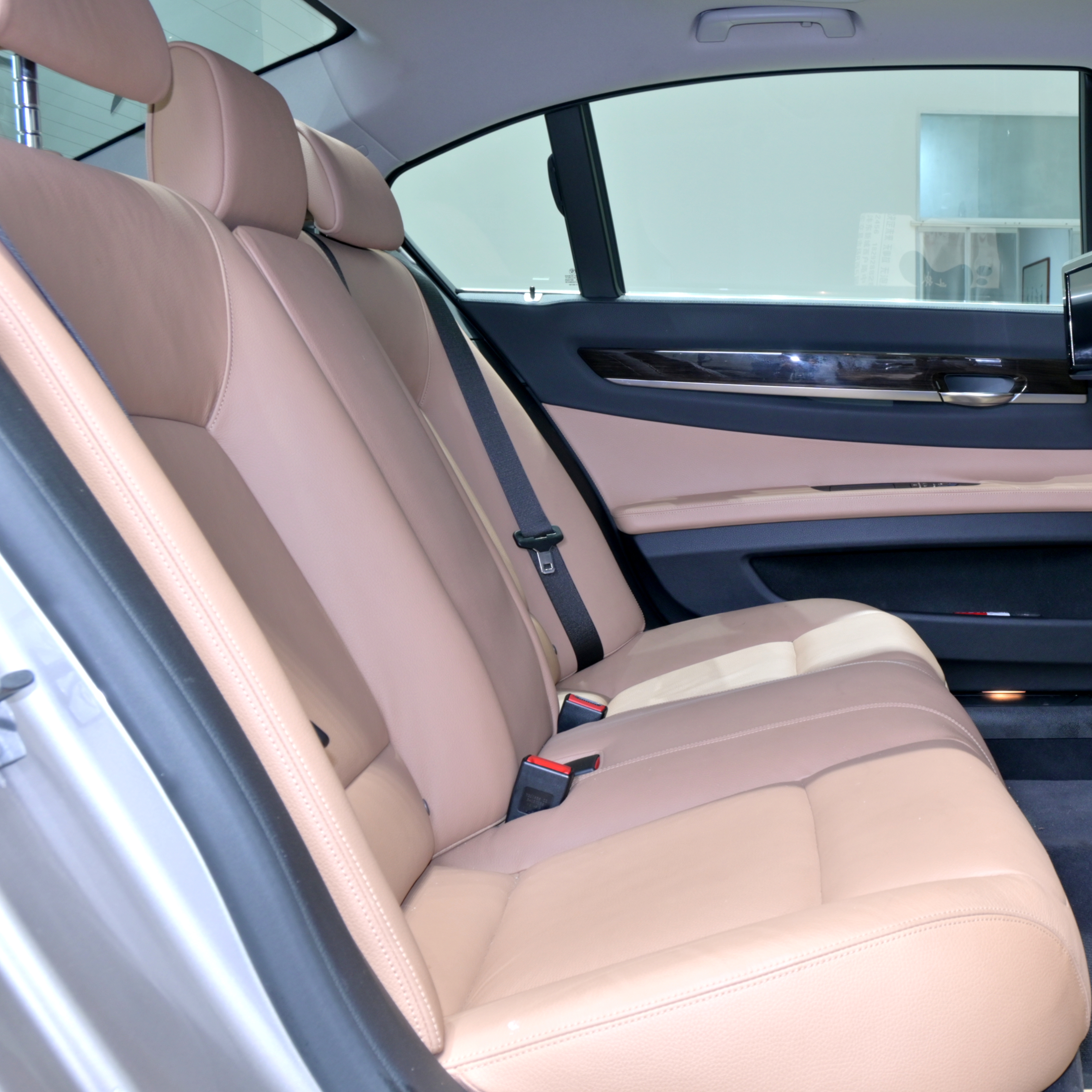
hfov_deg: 40.0
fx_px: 1451
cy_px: 550
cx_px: 827
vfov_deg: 41.3
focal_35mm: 41
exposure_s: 1/10
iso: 125
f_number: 7.1
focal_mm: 21
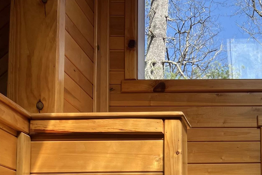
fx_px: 480
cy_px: 201
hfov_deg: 27.8
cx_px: 291
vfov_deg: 19.6
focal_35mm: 66
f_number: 1.5
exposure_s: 1/1068
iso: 50
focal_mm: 5.7
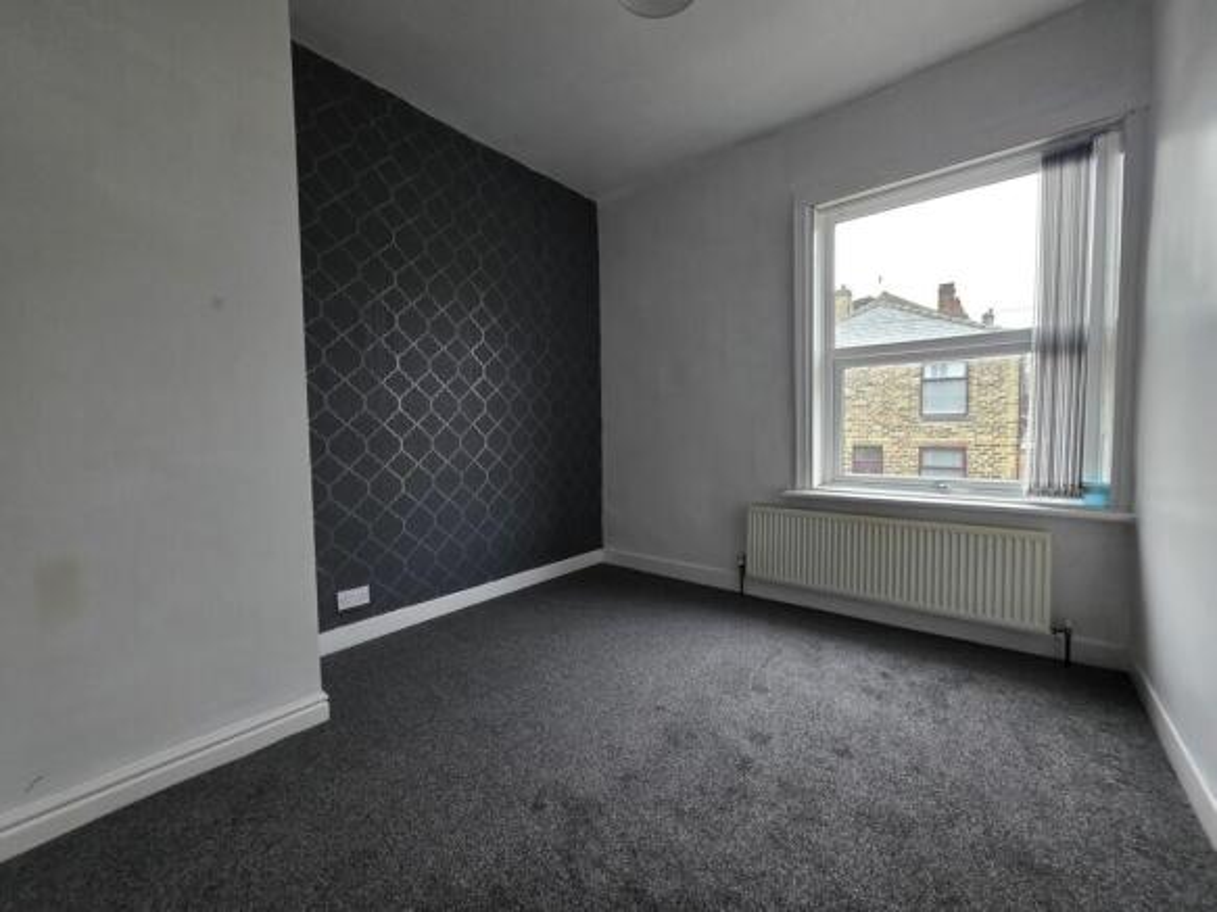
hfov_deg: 106.2
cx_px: 608
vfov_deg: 89.9
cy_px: 456
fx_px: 457
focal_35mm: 13
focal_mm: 2.2
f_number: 1.9
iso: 320
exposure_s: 1/50
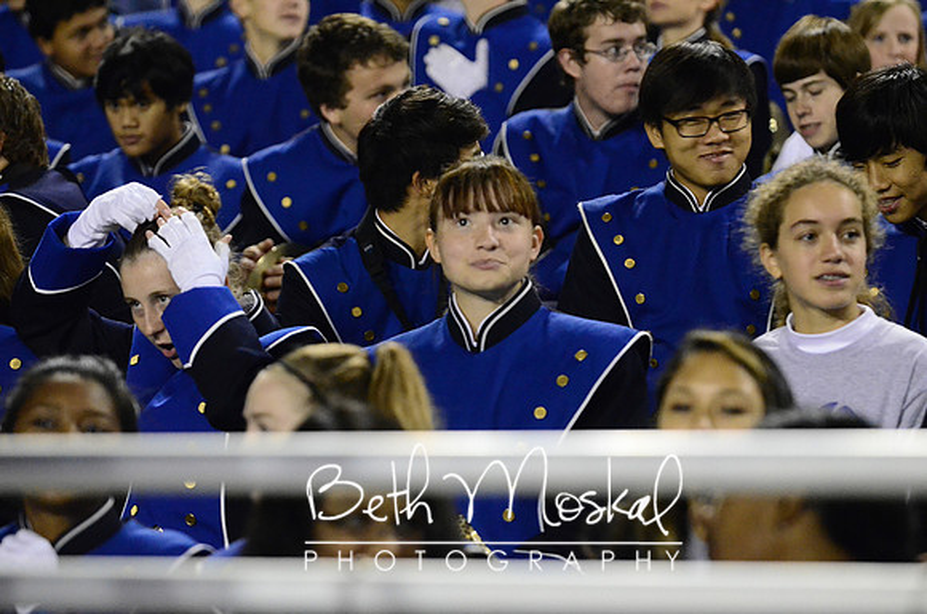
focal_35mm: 300
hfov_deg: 6.9
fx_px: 7708
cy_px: 307
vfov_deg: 4.6
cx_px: 464
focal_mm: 200
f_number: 2.8
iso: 6400
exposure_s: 1/160
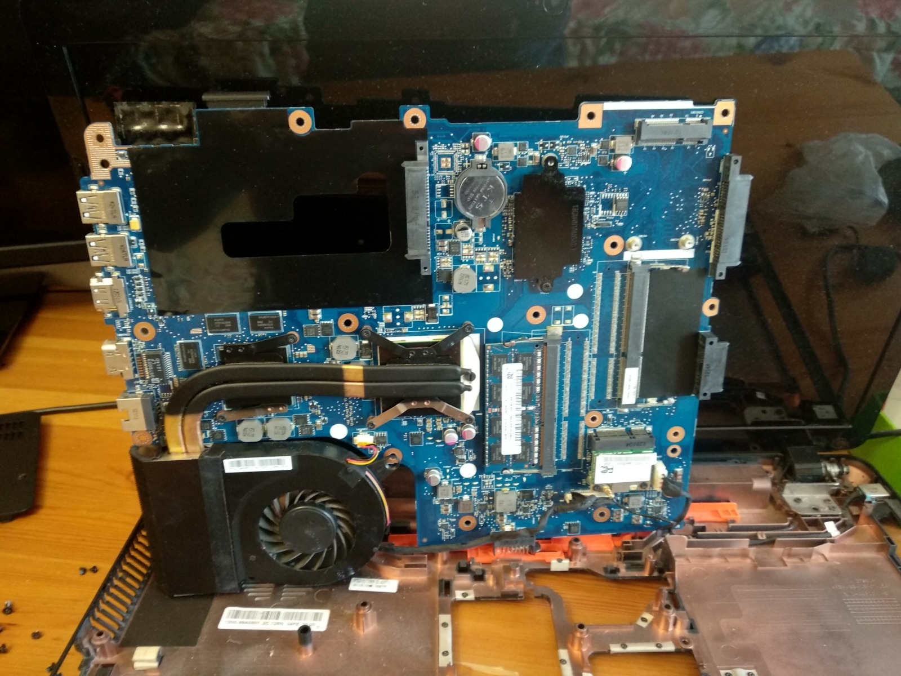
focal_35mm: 26
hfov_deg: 67.3
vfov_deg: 53.1
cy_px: 338
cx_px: 450
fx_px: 677
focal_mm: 3.81
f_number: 2.2
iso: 1600
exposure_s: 1/17
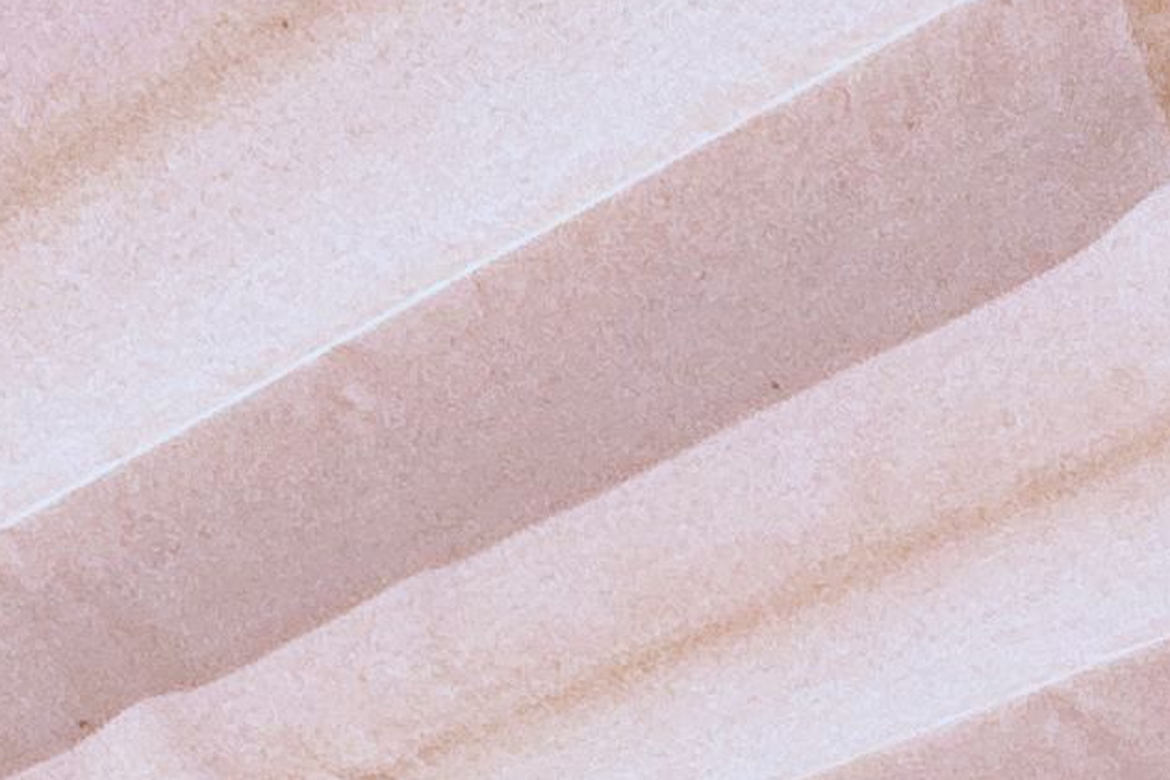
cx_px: 554
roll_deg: -2.8
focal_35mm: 93
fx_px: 3023
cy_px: 2755
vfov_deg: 9.2
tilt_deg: -0.4
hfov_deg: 21.9
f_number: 2.2
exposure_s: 1/764
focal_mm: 2.22
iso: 40
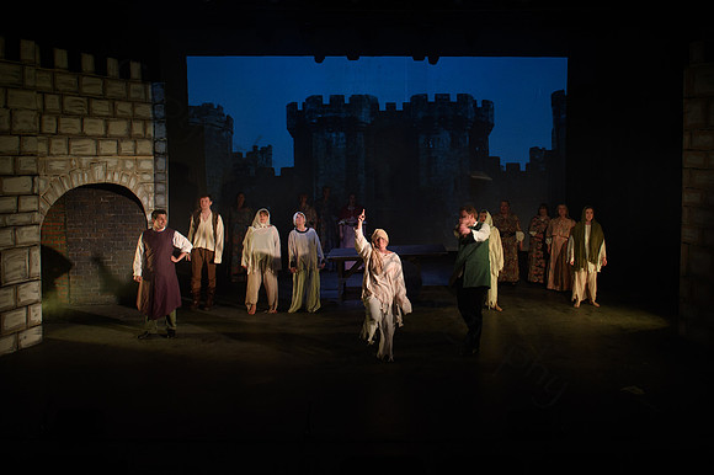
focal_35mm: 33
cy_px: 188
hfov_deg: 57.0
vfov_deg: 39.9
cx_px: 426
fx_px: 651
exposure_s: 1/60
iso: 1000
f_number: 3.5
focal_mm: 24
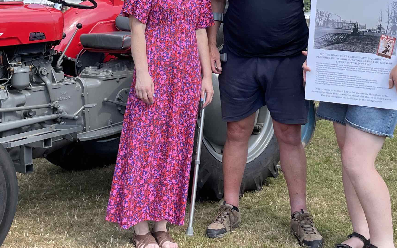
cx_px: 196
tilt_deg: +1.3
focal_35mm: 65
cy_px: 2
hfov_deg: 31.5
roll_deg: -3.6
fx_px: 703
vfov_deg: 19.4
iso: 32
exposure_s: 1/1103
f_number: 1.6
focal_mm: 4.2
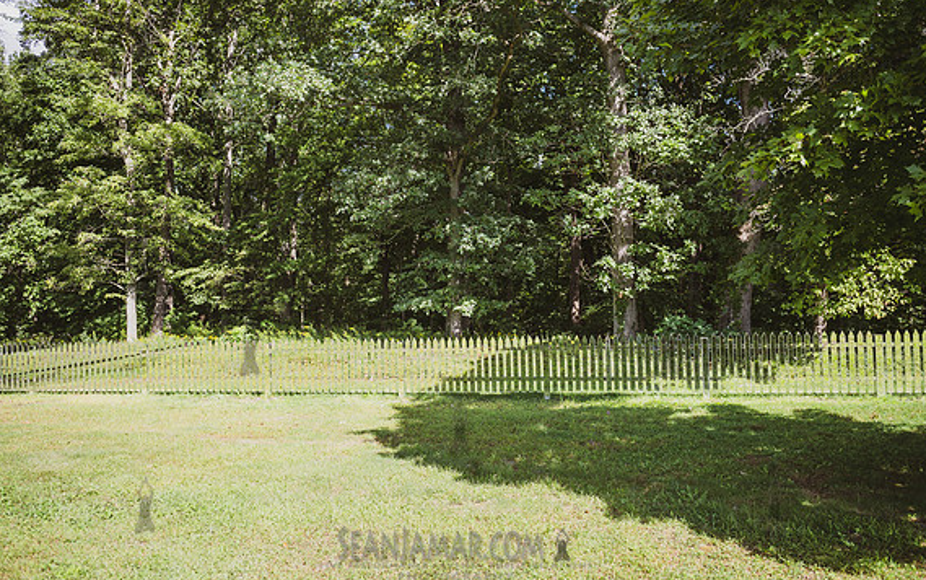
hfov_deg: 68.4
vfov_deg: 46.0
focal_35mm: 27
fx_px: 682
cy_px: 268
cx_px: 459
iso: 100
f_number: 4
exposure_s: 1/320
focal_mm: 26
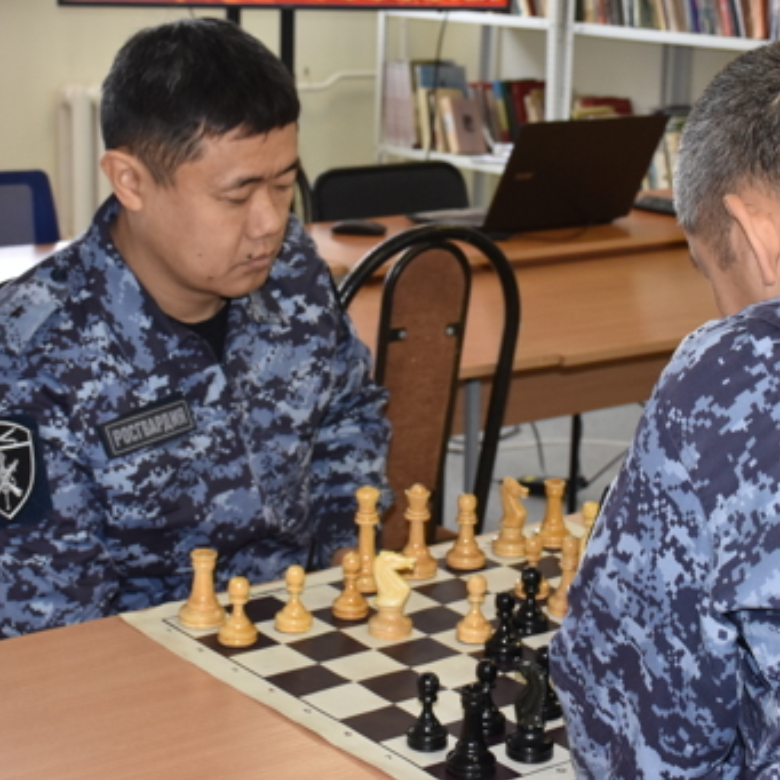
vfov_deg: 20.6
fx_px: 2141
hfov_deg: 20.6
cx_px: 496
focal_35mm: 84
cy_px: 254
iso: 800
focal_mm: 30
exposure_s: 1/125
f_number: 5.6
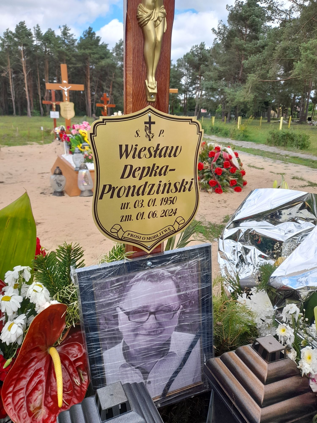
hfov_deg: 54.9
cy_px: 212
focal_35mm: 25
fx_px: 305
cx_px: 158
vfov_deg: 69.4
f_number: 2
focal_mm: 4.6
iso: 20
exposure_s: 1/278
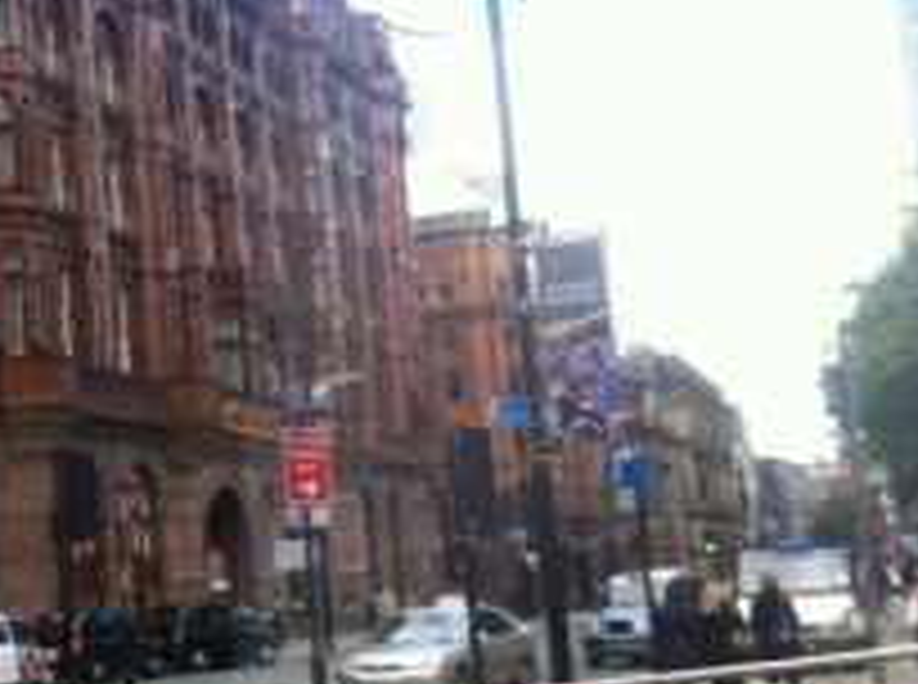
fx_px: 2037
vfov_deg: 19.0
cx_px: 22
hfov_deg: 24.4
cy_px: 281
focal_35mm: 77
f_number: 2.8
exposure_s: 1/120
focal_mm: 3.85
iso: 100
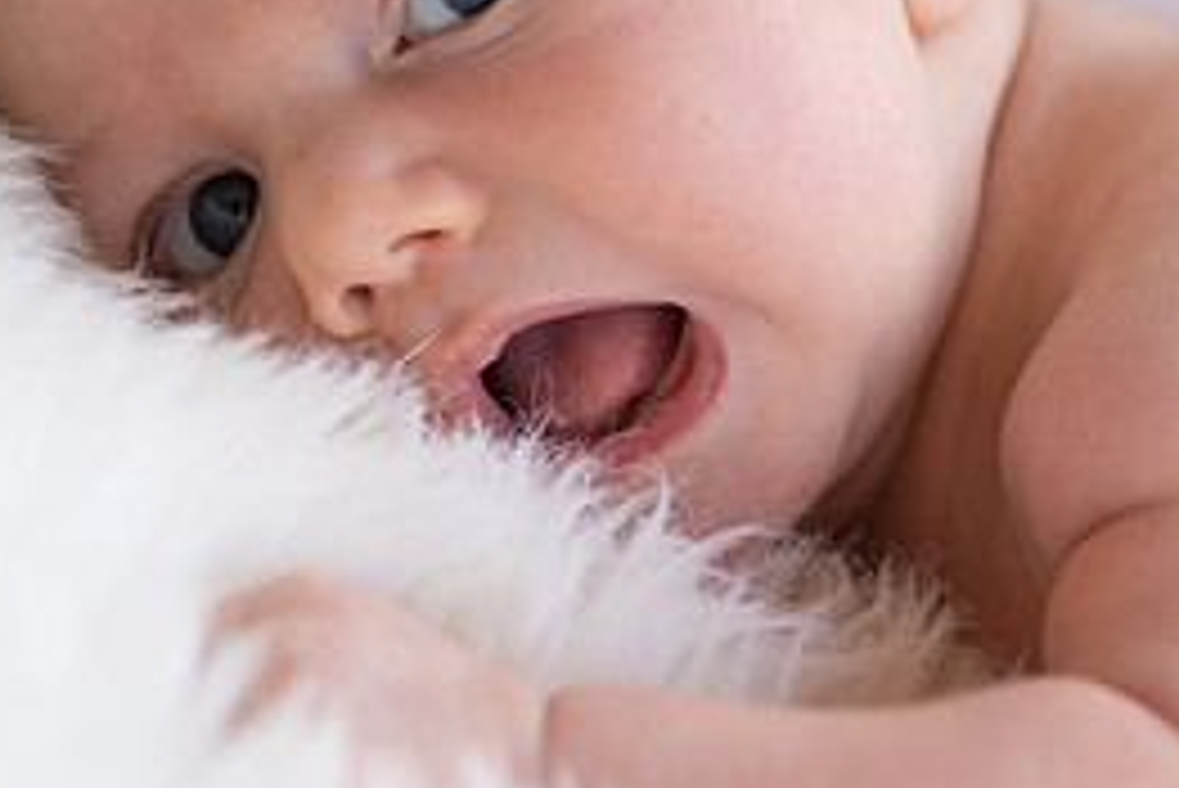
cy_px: 403
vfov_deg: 7.3
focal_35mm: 188
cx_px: 1098
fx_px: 6160
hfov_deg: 10.9
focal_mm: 85
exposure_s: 1/125
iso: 100
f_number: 2.5
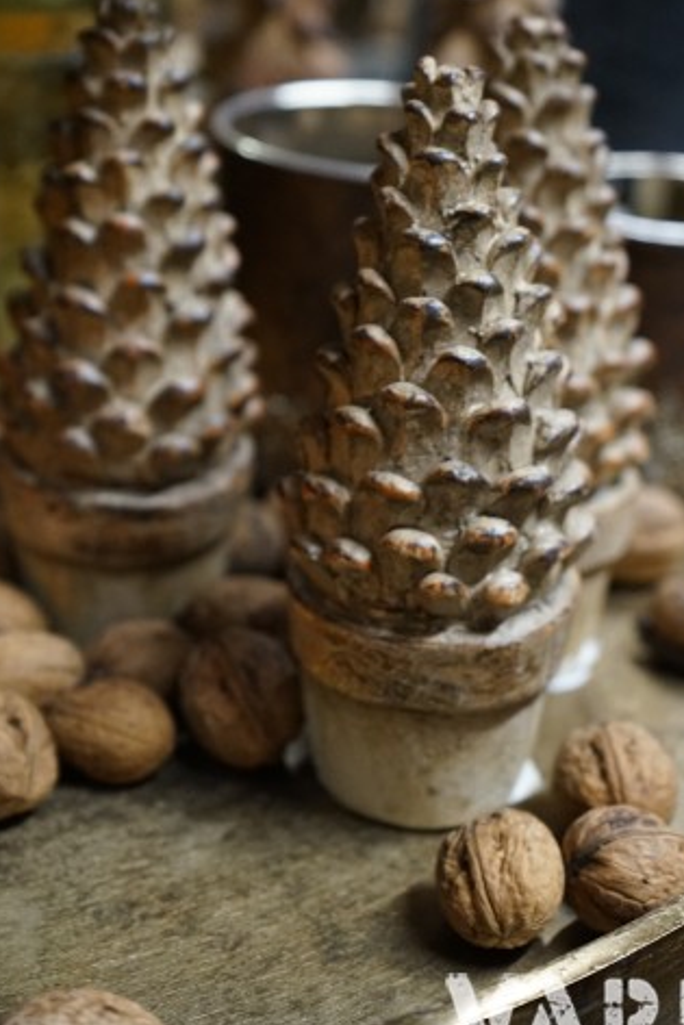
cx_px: 354
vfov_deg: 32.9
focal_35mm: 61
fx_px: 1737
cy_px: 469
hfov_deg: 22.3
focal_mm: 48
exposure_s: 1/60
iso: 3200
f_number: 4.5
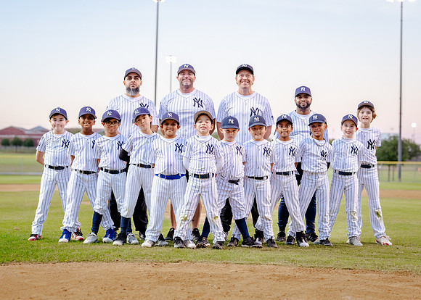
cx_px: 222
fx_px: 766
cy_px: 163
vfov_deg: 22.2
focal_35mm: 64
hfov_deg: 30.7
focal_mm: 50
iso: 1000
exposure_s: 1/500
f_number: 2
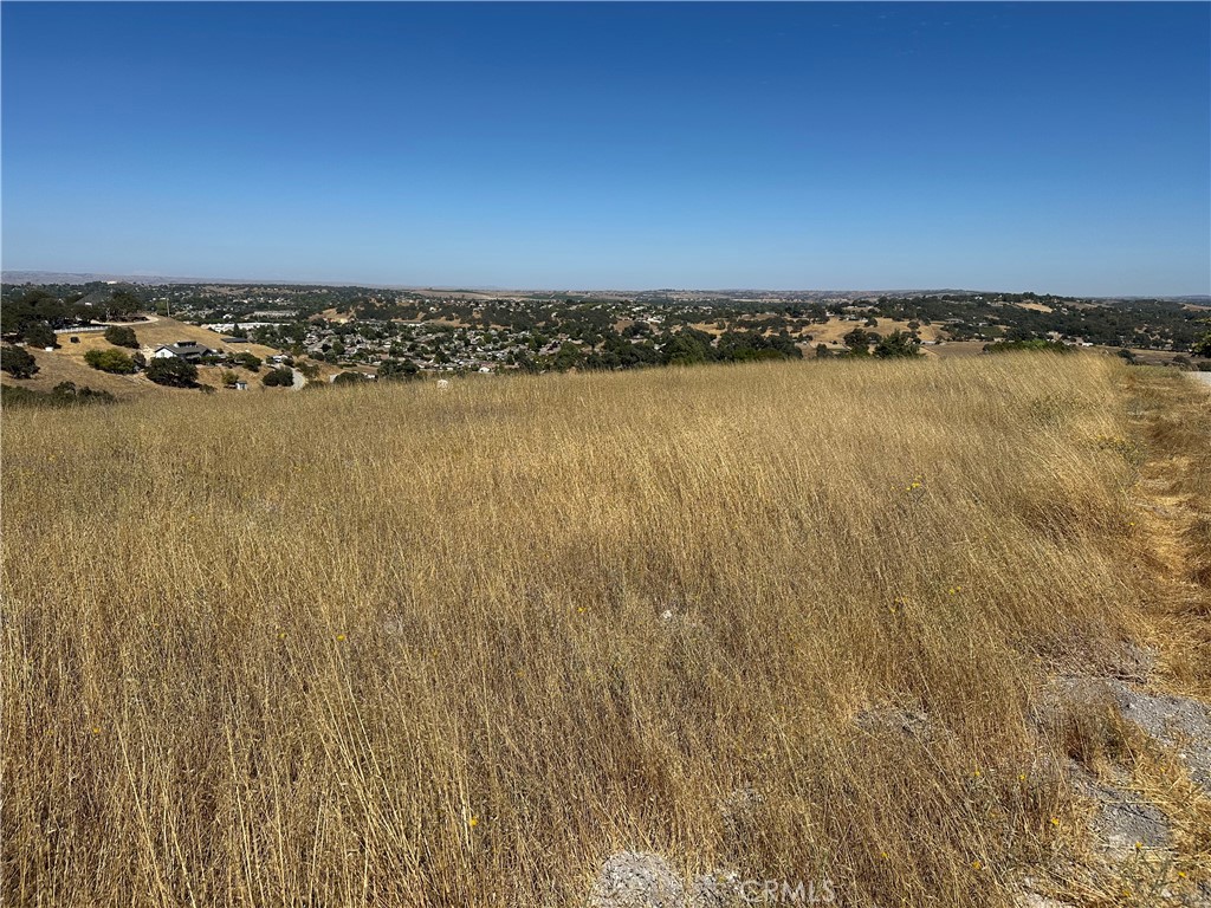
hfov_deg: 71.6
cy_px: 454
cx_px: 606
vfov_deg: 56.8
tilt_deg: -11.1
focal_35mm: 24
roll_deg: -0.8
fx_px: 840
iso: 80
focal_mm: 6.86
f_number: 1.78
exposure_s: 1/8929
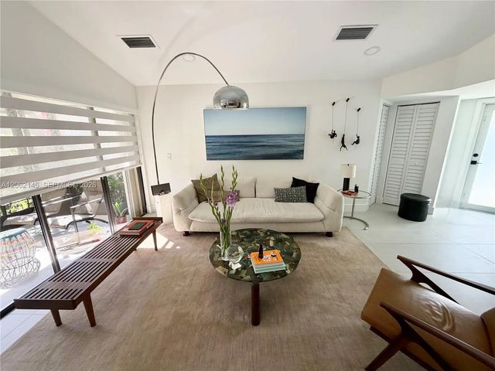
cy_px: 186
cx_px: 248
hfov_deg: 102.1
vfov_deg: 85.7
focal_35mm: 14
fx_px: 200
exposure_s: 1/121
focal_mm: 2.22
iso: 250
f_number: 2.2
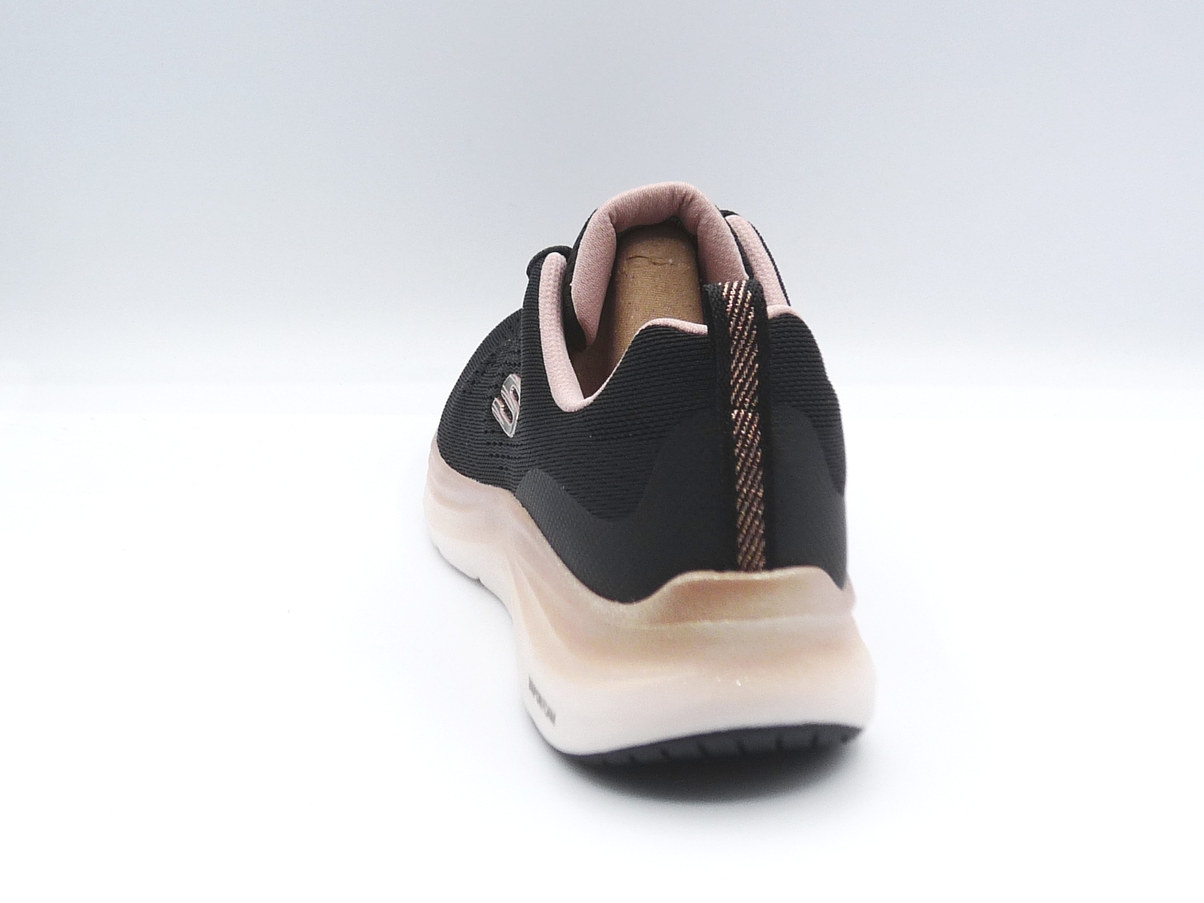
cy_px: 452
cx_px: 602
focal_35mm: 48
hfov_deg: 39.7
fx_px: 1670
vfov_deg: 30.3
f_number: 4
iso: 100
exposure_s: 1/160
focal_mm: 4.8
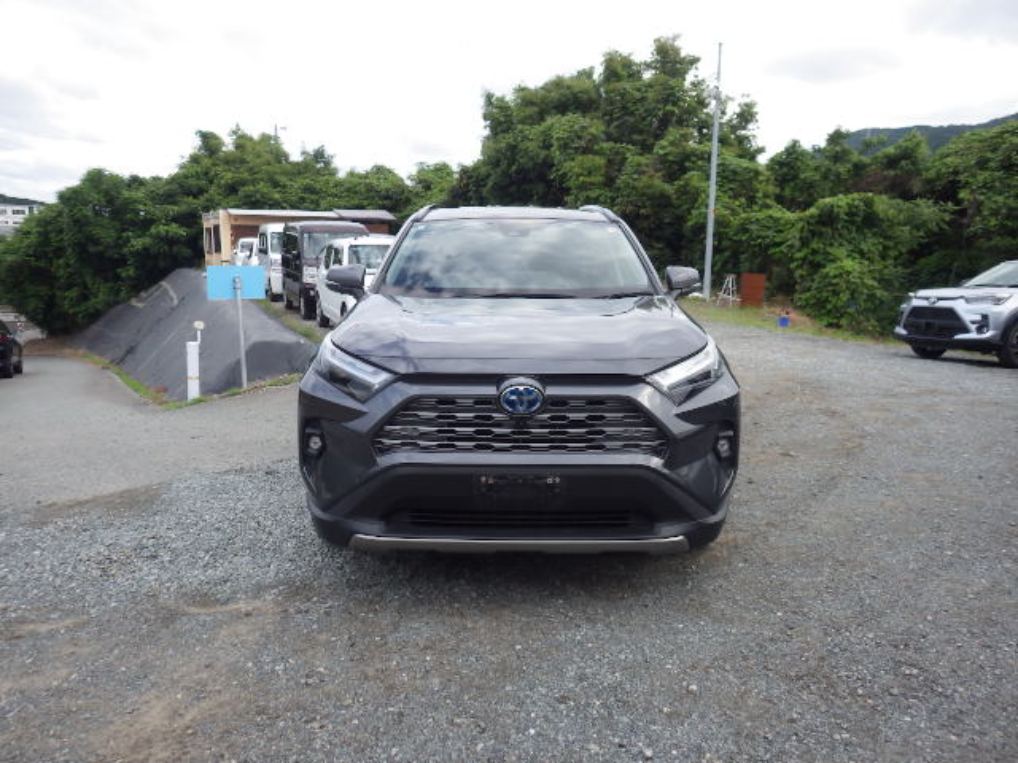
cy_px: 382
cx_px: 509
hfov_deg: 69.4
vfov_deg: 54.9
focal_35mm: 25
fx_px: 735
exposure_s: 1/400
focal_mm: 4.5
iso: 125
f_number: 2.8
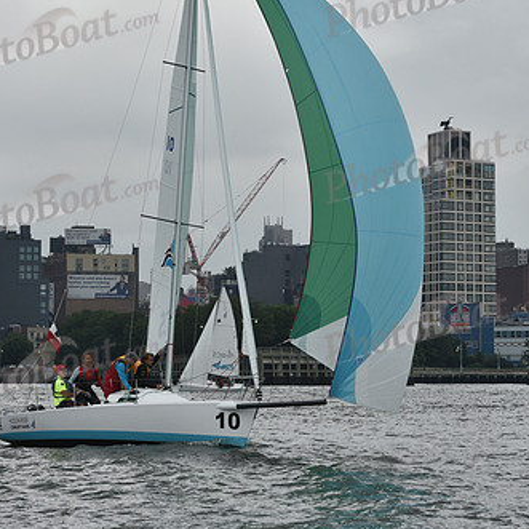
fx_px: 2524
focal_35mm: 146
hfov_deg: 12.0
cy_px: 102
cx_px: 242
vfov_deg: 11.9
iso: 400
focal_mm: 98
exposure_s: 1/800
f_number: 11
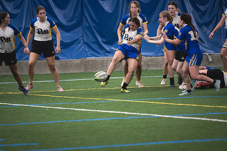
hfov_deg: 6.9
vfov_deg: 4.6
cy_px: 76
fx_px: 1891
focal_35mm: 300
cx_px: 114
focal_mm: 200
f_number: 2.8
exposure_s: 1/640
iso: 9000
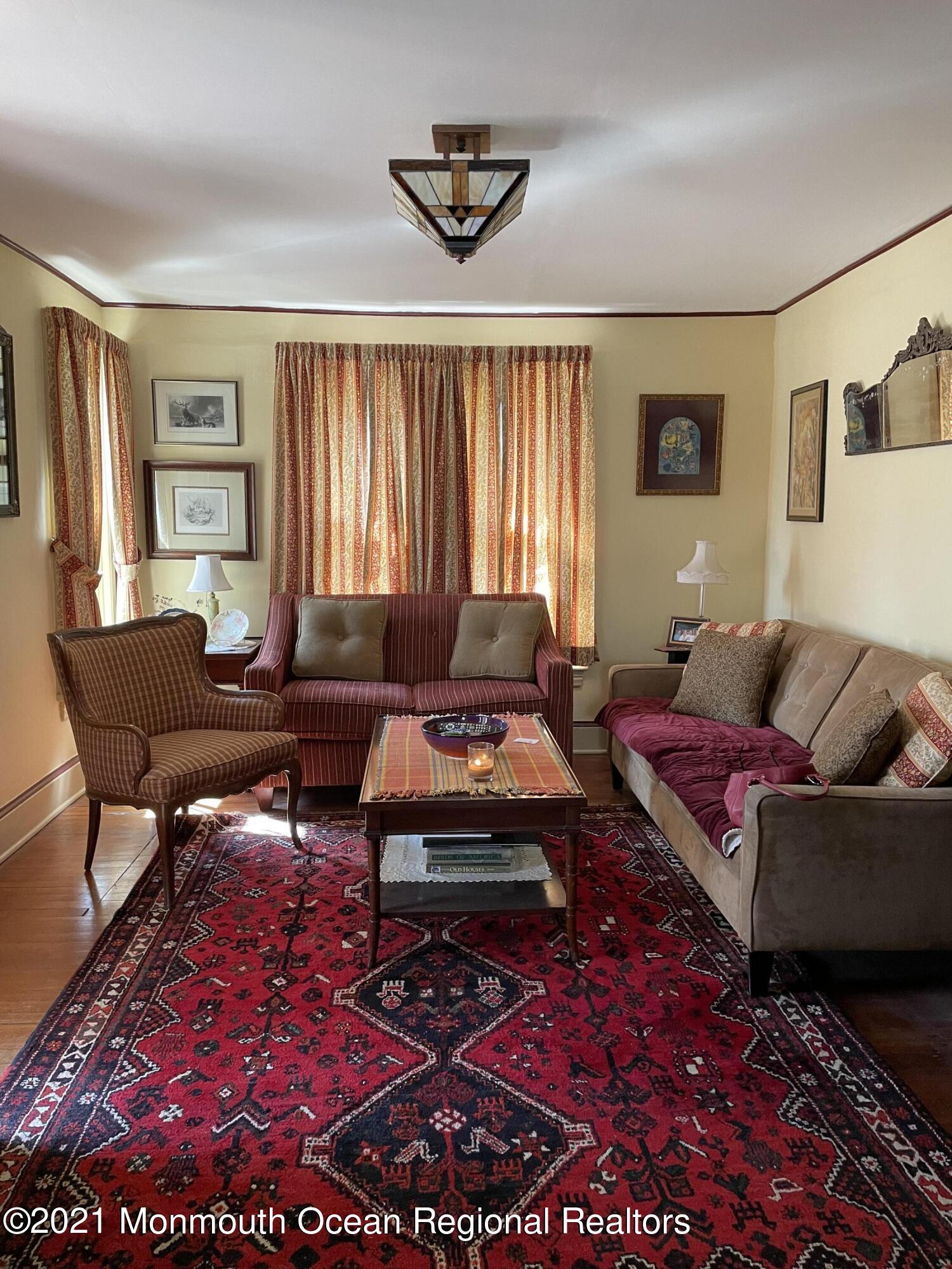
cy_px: 634
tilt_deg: -7.3
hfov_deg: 53.1
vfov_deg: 67.3
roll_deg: +1.1
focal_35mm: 26
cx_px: 476
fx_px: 953
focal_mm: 4.2
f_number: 1.6
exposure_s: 1/65
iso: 125
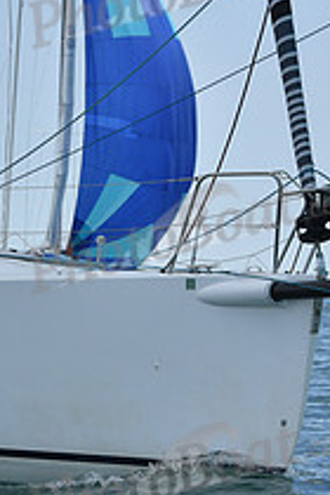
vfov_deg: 7.1
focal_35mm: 290
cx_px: -92
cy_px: 143
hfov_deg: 4.7
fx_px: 3987
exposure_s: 1/1250
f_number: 9
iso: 400
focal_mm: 105
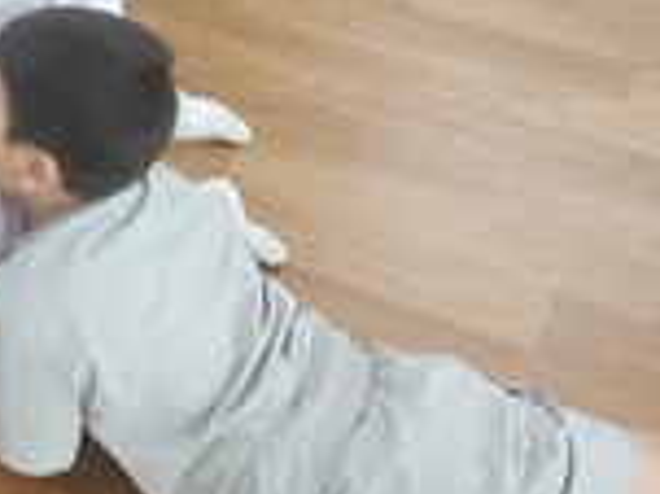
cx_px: -271
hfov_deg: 22.1
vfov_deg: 18.3
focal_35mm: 76
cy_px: -103
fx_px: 1448
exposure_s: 1/120
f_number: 1.8
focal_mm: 5.4
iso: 320
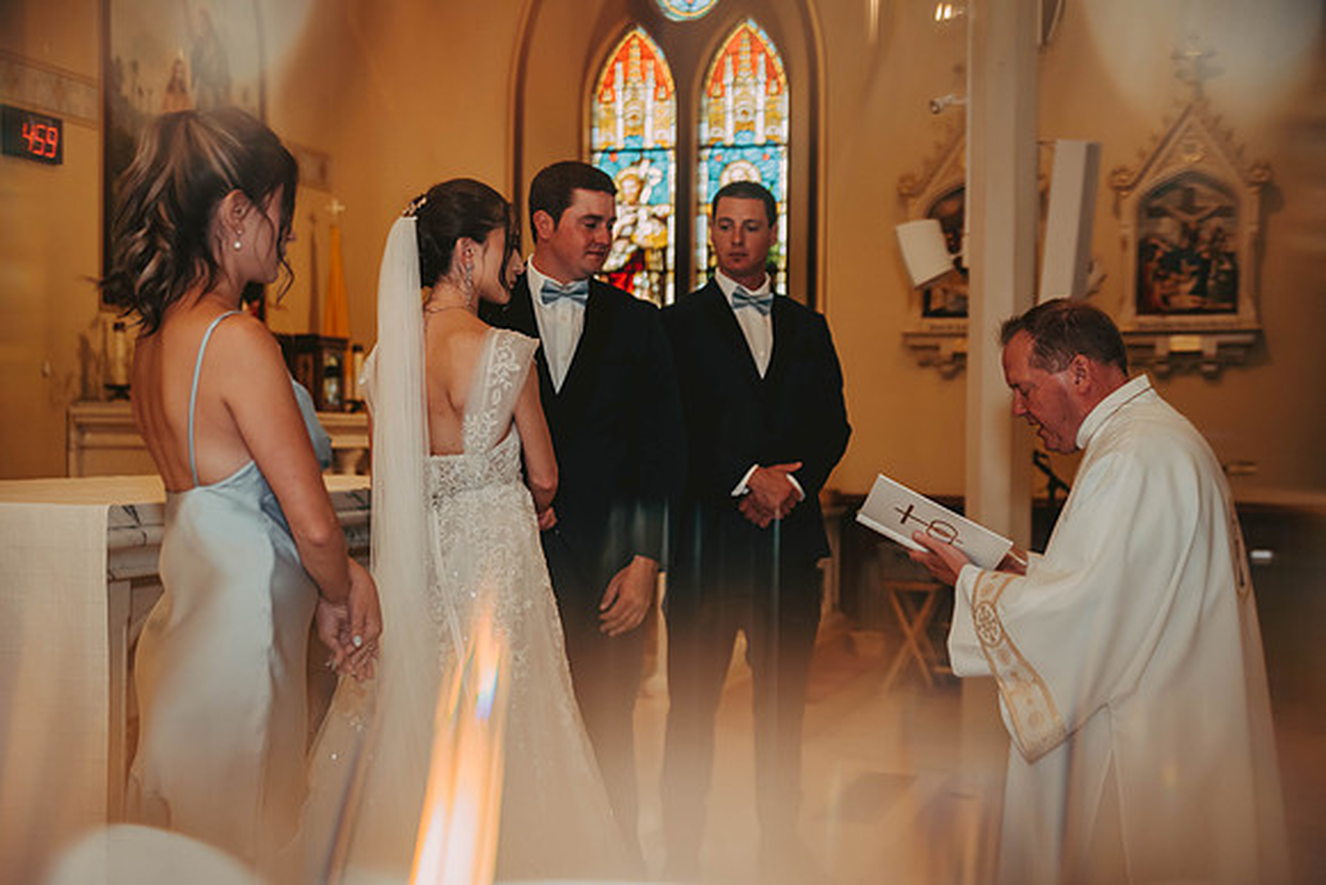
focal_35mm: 50
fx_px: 1842
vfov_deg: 27.0
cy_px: 442
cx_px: 663
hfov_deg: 39.6
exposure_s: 1/100
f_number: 2.8
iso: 800
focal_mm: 50
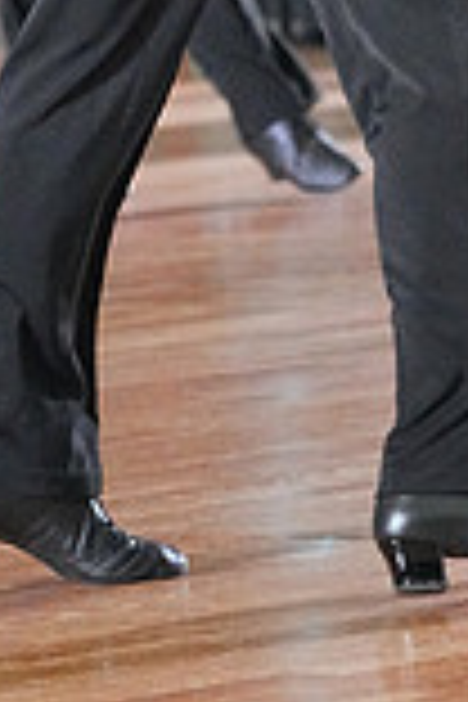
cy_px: -464
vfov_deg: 4.3
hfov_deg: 2.9
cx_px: 448
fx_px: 9203
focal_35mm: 472
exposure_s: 1/400
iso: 8000
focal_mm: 127
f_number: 5
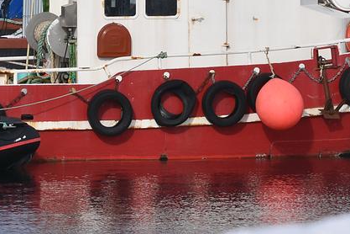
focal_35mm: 506
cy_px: -40
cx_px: 67
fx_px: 4919
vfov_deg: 2.7
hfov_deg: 4.1
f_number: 8
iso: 200
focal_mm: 110
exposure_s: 1/1000
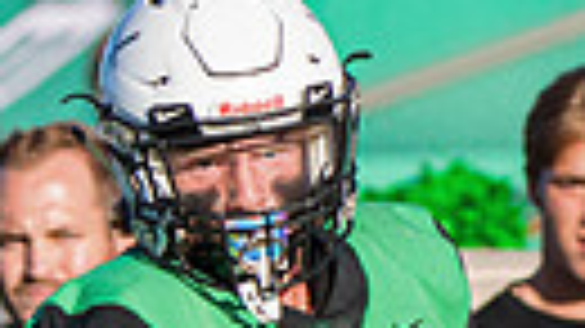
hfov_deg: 0.9
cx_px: 560
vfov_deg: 0.5
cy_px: 407
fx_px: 36298
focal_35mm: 2341
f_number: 6.3
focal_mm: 255
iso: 400
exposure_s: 1/1600
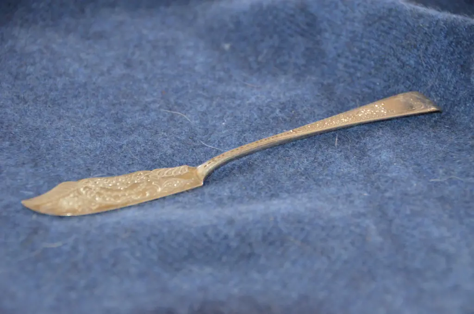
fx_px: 1577
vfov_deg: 11.4
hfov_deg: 17.1
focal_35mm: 120
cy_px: 157
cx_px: 237
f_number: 5
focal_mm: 80
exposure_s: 1/60
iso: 3200
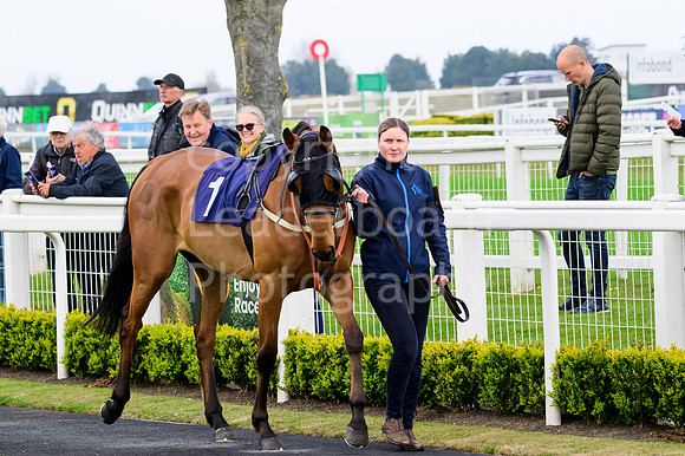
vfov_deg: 7.0
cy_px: 228
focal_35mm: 195
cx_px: 342
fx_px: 3708
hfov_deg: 10.6
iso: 1000
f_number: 5.6
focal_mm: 130
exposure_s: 1/1600
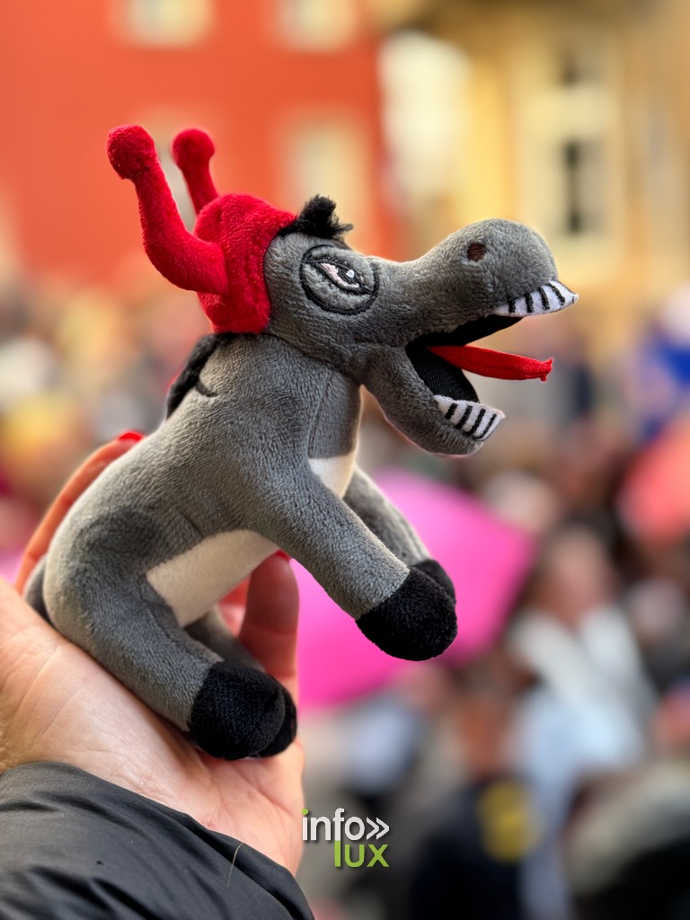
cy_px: 460
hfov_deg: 30.3
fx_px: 1276
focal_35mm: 48
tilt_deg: -10.5
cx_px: 345
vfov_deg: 39.7
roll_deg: +5.3
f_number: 1.78
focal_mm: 6.86
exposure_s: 1/79
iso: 100
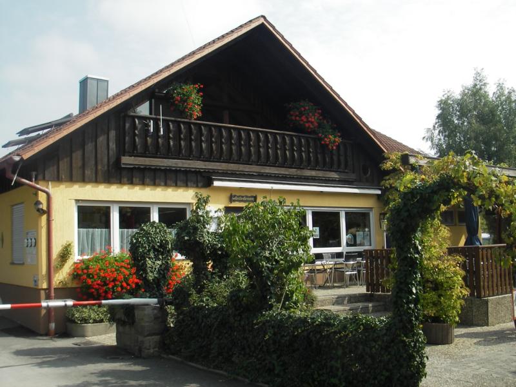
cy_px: 194
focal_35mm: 38
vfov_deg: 37.7
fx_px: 566
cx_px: 258
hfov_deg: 49.0
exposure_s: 1/125
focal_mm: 6.3
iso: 50
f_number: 6.6
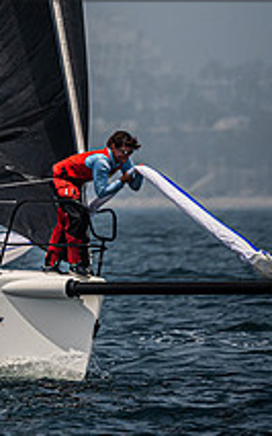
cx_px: -318
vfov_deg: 2.3
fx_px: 10990
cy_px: 24
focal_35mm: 926
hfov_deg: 1.4
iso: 400
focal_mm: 310
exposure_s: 1/5000
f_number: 6.3
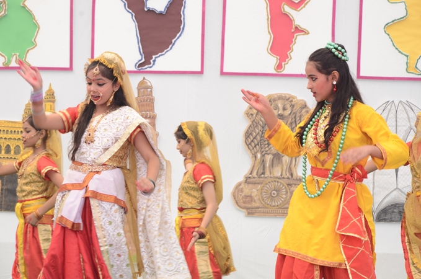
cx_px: 210
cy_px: 140
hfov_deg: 13.1
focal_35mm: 158
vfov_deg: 8.7
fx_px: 1838
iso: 400
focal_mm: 105
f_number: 10
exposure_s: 1/100
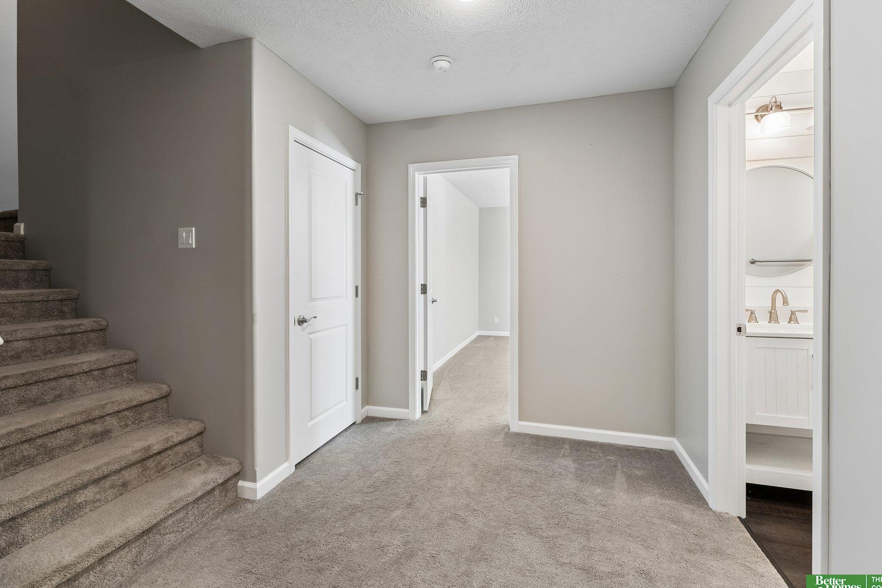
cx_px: 440
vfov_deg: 77.3
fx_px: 367
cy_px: 287
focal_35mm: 15
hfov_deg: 100.4
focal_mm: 14
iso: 500
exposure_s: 1/13
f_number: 6.3
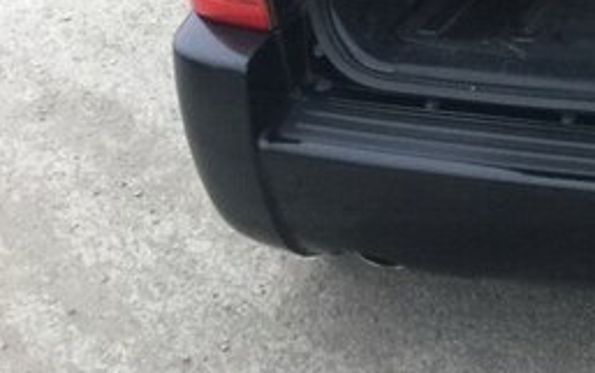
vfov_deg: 15.3
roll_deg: -1.4
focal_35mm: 79
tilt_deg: -12.9
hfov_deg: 24.3
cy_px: -180
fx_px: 1282
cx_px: 662
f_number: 2.2
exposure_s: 1/10
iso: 100
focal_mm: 4.15
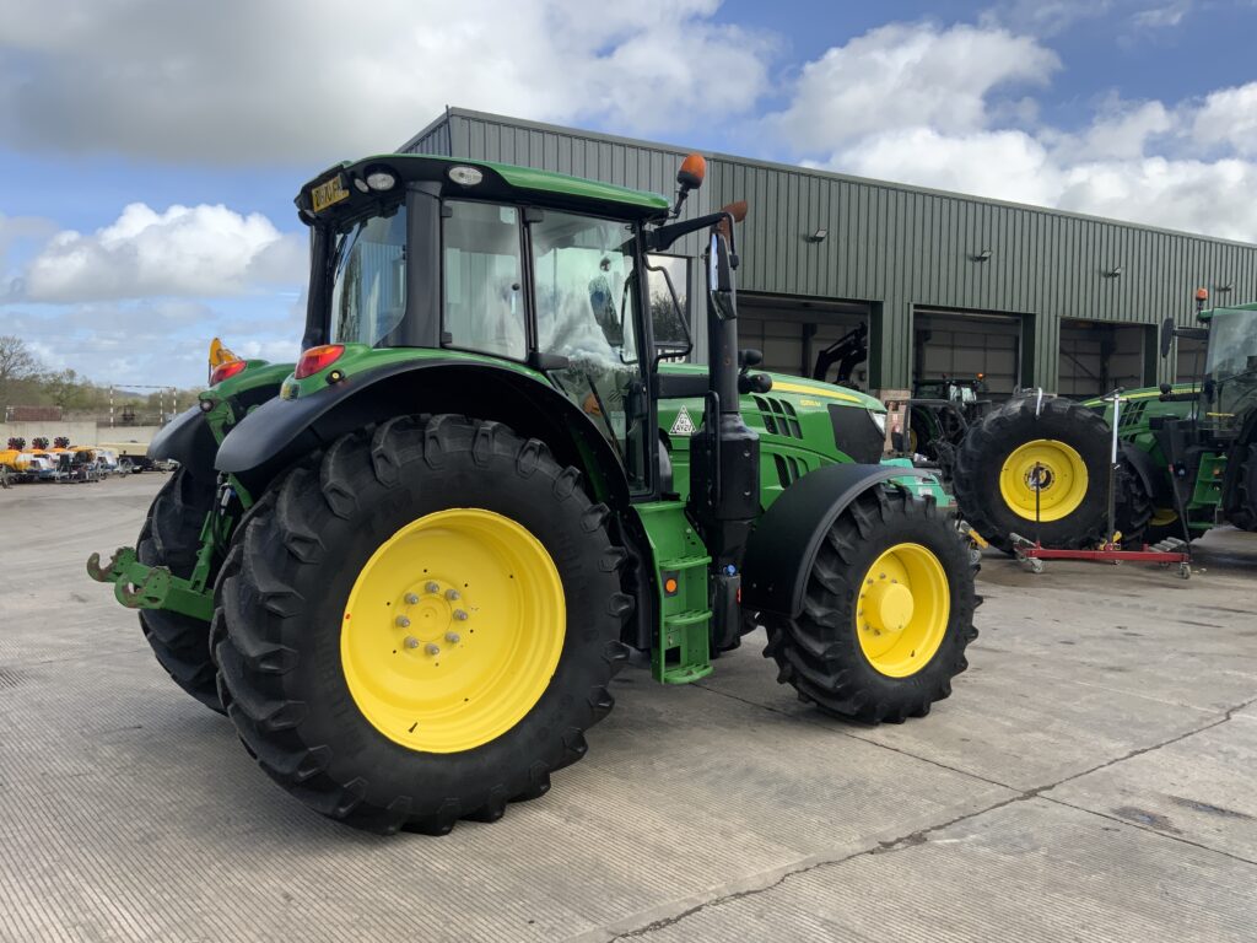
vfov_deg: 48.2
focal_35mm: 29
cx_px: 628
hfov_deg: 61.7
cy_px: 472
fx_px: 1053
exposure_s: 1/1121
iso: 16
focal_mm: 3
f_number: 1.8
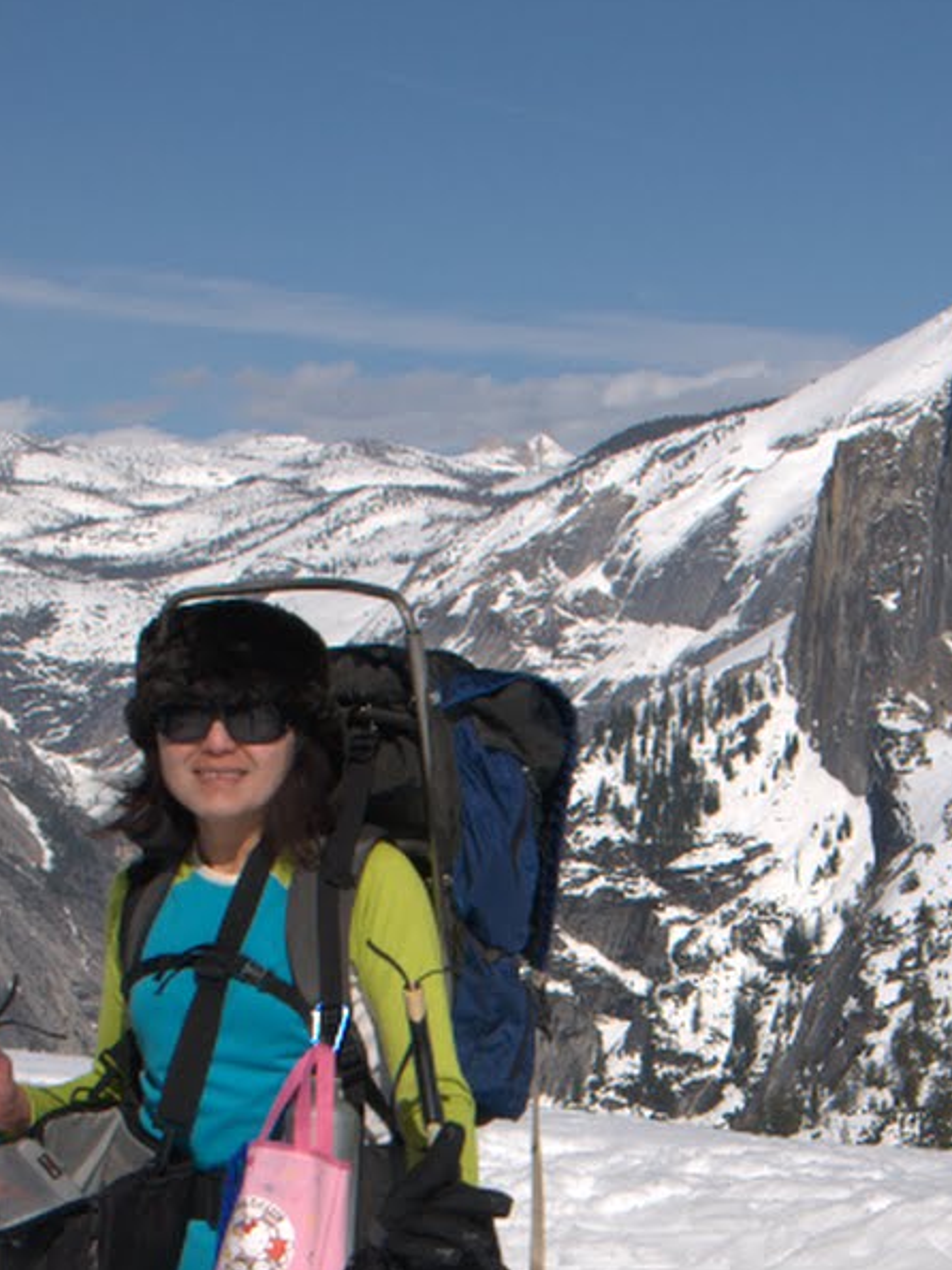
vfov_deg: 15.7
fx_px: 4549
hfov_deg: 11.9
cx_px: 569
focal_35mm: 124
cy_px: 1146
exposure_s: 1/500
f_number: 8
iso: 200
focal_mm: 32
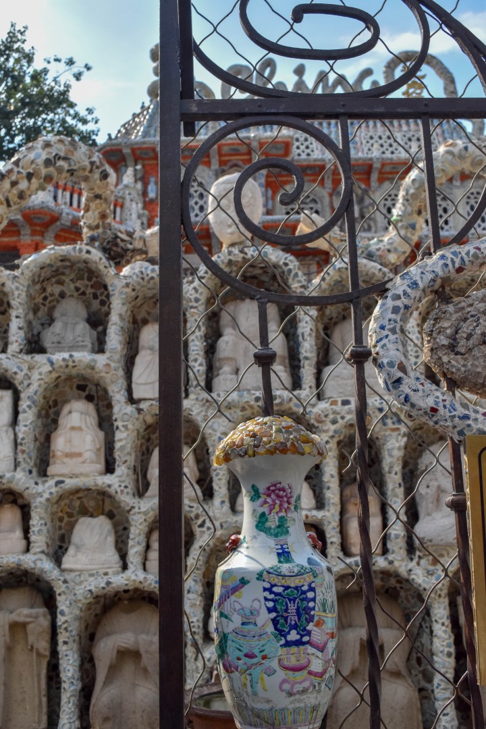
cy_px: 364
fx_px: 729
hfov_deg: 36.9
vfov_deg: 53.1
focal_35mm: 36
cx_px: 243
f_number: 5.6
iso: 400
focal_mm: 24
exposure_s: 1/1500
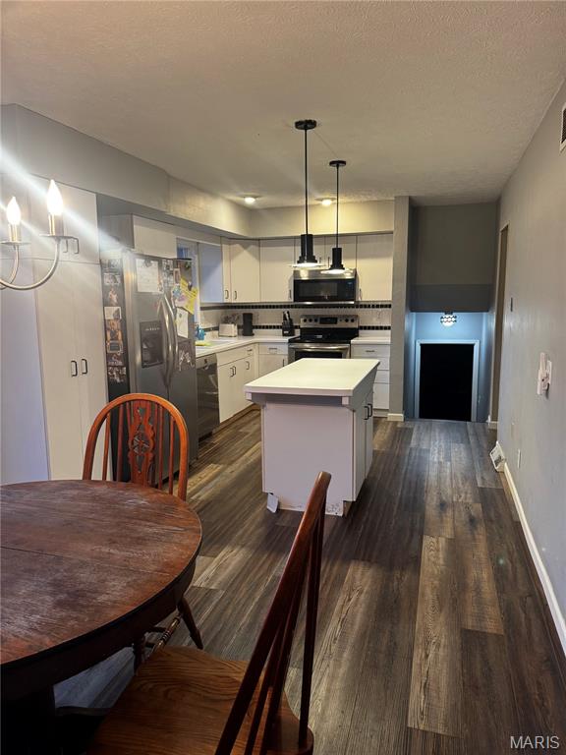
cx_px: 283
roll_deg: +1.2
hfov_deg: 56.8
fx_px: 523
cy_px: 378
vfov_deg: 71.6
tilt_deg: -9.8
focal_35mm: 24
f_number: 1.78
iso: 250
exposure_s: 1/60
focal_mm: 6.76
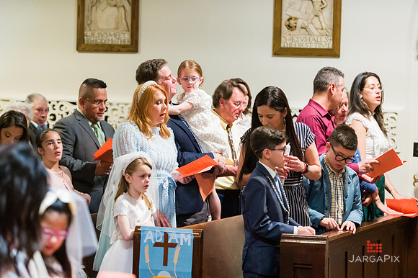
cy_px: 139
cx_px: 209
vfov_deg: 10.5
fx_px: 1509
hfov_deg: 15.8
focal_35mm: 130
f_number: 3.2
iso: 6400
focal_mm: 130
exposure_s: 1/200
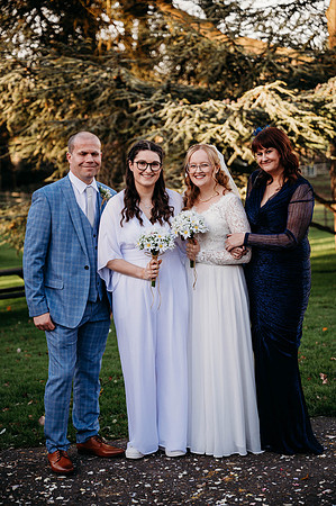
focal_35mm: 70
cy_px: 253
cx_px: 168
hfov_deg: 19.4
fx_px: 982
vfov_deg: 28.9
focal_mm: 70
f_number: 2.8
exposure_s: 1/500
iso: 100
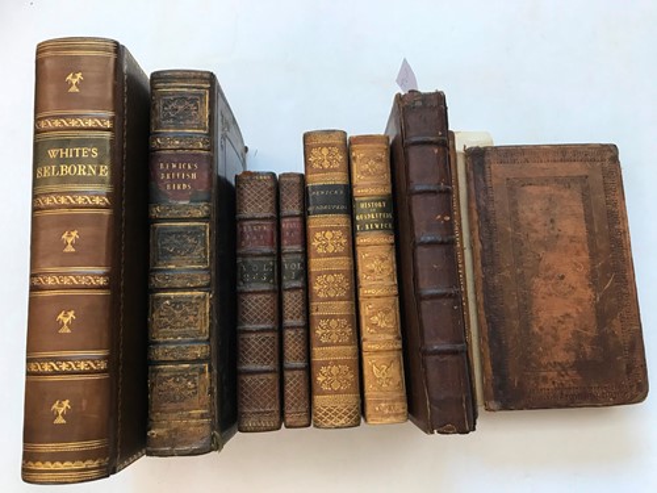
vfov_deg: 49.7
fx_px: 531
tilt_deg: -78.8
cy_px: 246
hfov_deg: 63.4
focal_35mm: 28
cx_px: 328
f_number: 1.8
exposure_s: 1/25
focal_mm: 3.99
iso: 40
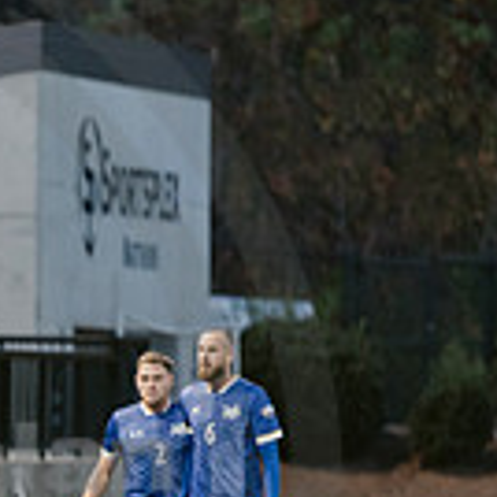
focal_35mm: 737
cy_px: 499
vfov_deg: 2.4
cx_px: -315
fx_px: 11972
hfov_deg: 2.4
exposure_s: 1/250
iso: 1600
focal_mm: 200
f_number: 2.8
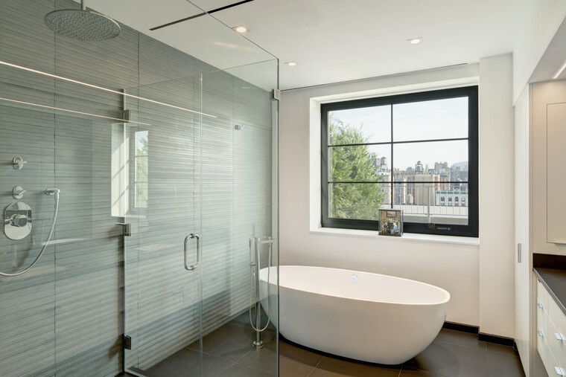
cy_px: 188
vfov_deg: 59.5
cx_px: 283
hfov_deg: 81.2
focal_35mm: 21
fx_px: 330
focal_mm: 21
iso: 100
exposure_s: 1/2
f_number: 16
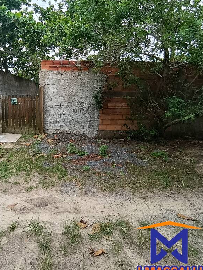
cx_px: 66
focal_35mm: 21
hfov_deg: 61.8
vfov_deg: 77.9
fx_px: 164
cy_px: 106
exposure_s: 1/418
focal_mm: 1.65
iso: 50
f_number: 2.2
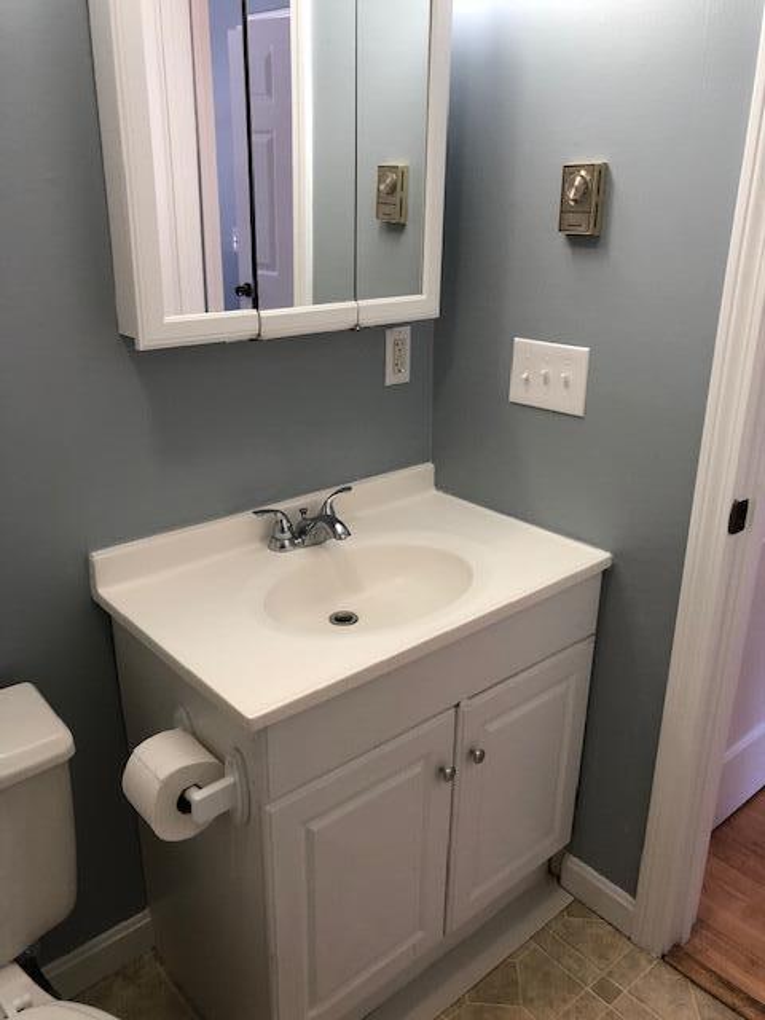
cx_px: 382
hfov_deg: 49.7
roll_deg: -0.4
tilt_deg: -20.6
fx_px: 825
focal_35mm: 28
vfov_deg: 63.4
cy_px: 510
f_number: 1.8
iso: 32
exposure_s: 1/30
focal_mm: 4
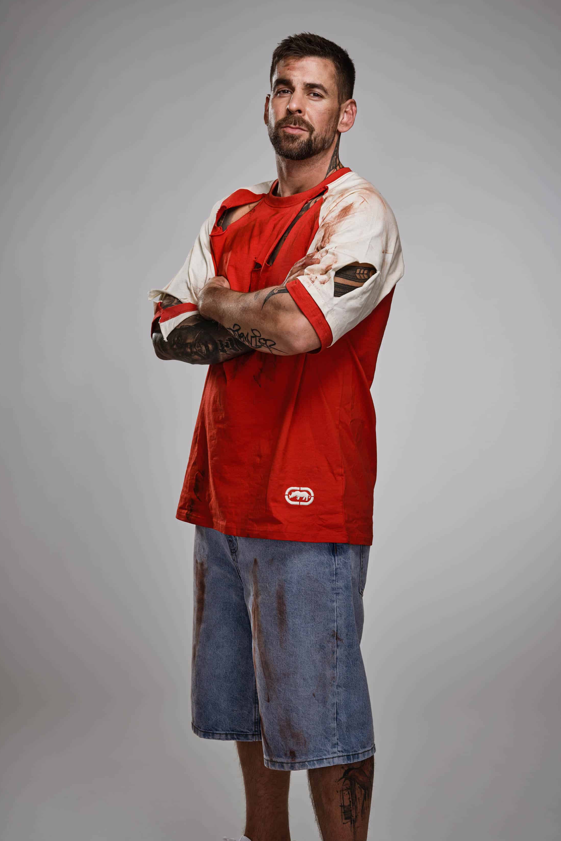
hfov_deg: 20.6
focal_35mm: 66
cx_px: 274
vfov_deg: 30.5
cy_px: 421
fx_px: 1543
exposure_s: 1/125
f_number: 8
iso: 80
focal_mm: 80
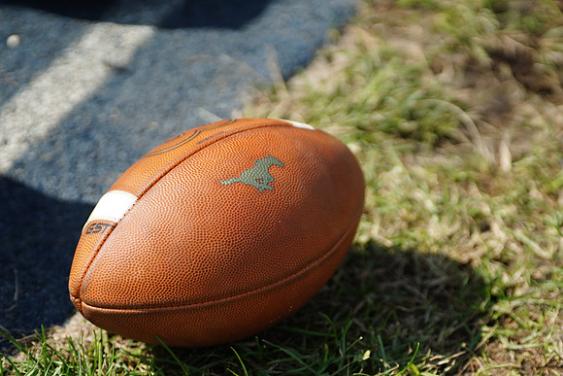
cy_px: 188
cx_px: 282
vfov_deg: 7.8
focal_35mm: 176
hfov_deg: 11.7
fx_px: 2753
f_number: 2.8
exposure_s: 1/4000
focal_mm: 176
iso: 400
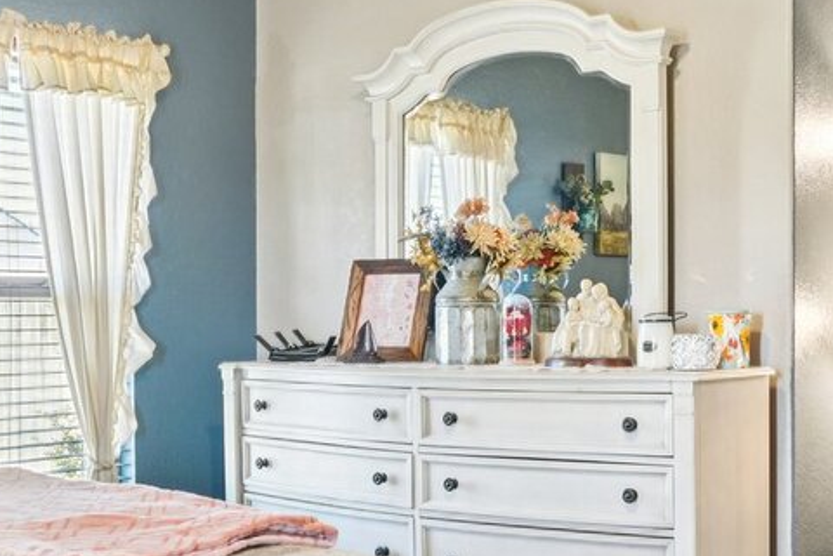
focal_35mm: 54
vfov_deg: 25.0
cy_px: 250
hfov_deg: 36.7
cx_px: 517
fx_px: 1249
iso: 400
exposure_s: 1/6
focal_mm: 16
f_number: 8
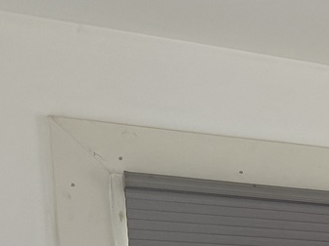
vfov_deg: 12.6
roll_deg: +1.6
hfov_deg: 15.5
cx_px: 643
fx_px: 979
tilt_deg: -5.5
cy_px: 493
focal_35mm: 103
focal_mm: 6.76
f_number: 1.78
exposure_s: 1/60
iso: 250
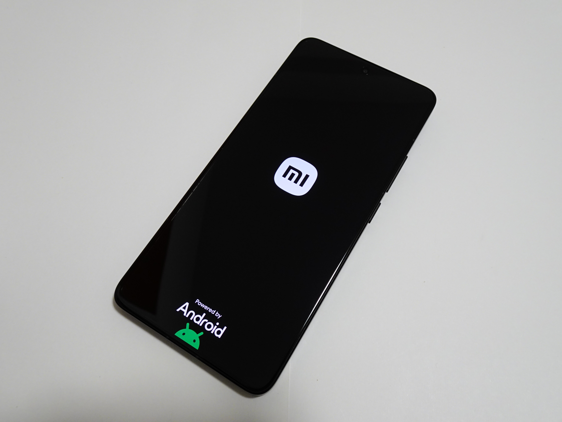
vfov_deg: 48.2
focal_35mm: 29
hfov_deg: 61.7
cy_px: 211
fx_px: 471
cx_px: 281
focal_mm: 4.96
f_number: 3.5
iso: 200
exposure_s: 1/13
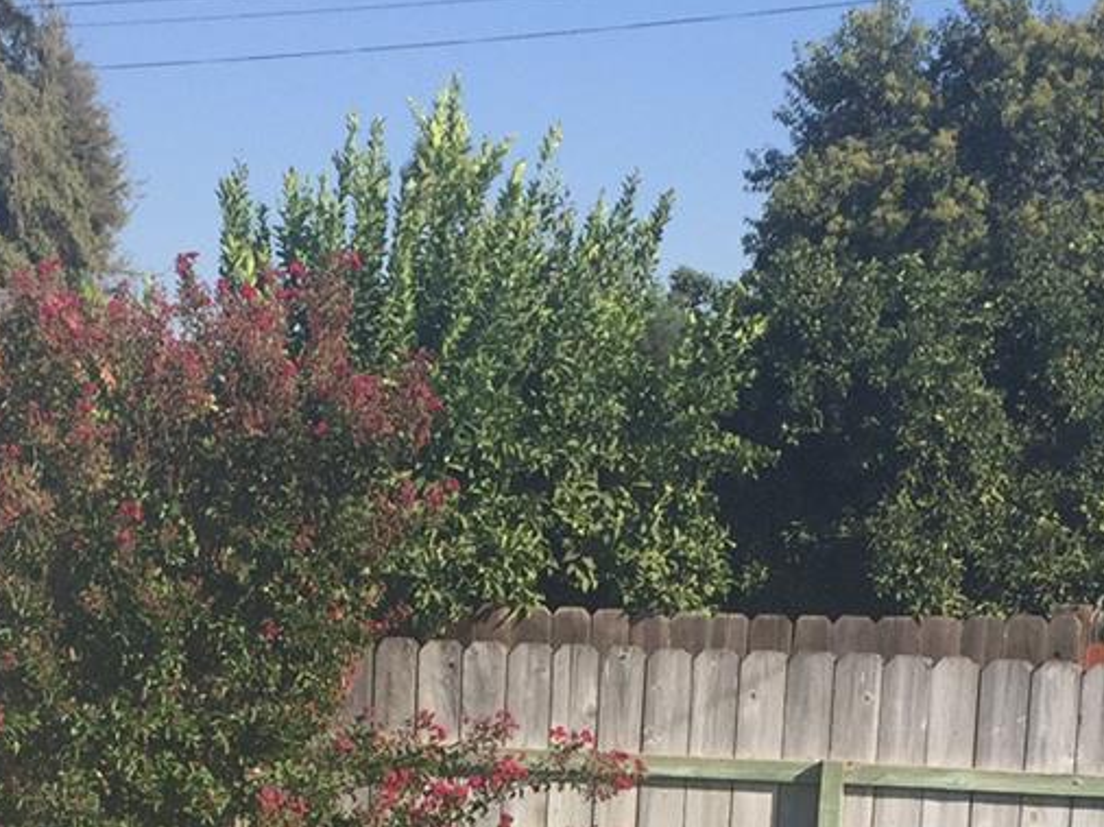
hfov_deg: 22.6
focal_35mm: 86
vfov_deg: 15.9
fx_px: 2741
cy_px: 1184
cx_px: 314
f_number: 2.2
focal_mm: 4.15
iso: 32
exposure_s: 1/1980
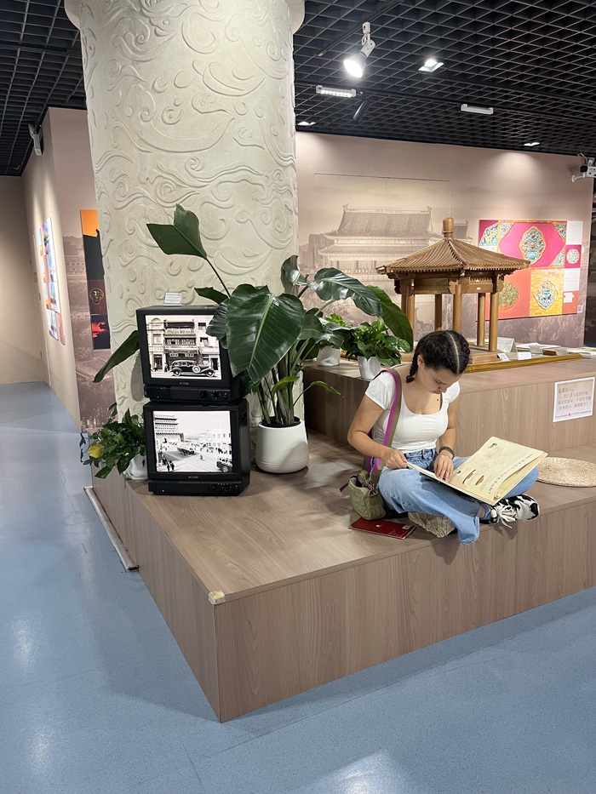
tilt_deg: -9.7
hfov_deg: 53.1
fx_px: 597
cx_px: 298
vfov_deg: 67.3
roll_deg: +1.6
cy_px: 397
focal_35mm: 26
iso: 100
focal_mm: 5.1
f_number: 1.6
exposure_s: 1/50
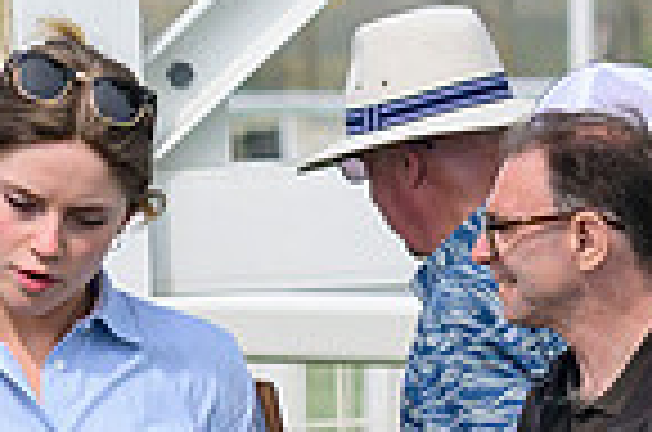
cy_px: 948
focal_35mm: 1749
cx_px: -64
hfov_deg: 1.2
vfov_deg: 0.8
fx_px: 31607
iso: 400
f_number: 8
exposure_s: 1/800
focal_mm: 180
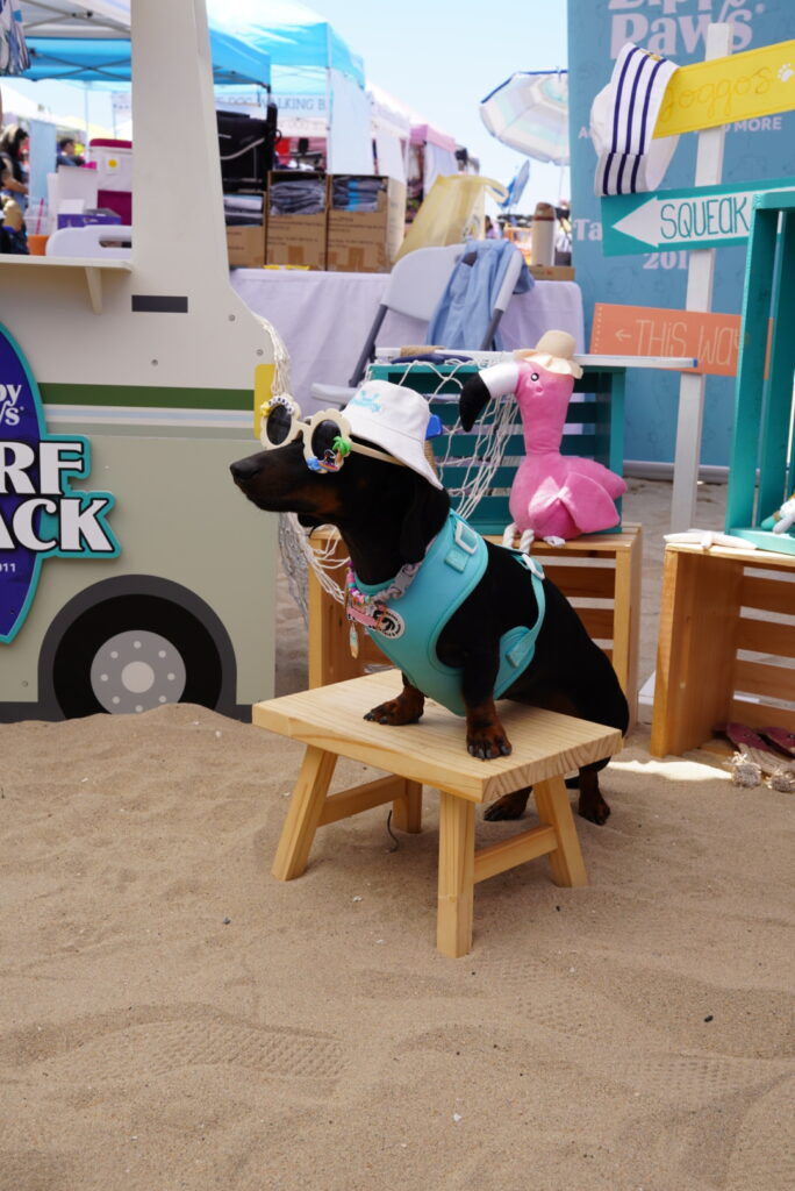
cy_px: 596
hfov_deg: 33.1
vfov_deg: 47.9
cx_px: 398
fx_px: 1340
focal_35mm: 40
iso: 100
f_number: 8
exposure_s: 1/125
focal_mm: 27
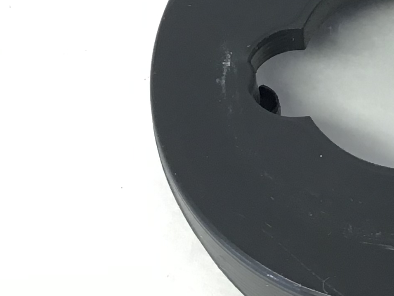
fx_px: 1206
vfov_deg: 13.8
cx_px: 372
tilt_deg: -58.8
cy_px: 31
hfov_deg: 18.2
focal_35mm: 106
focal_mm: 3.3
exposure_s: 1/30
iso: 40
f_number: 2.4
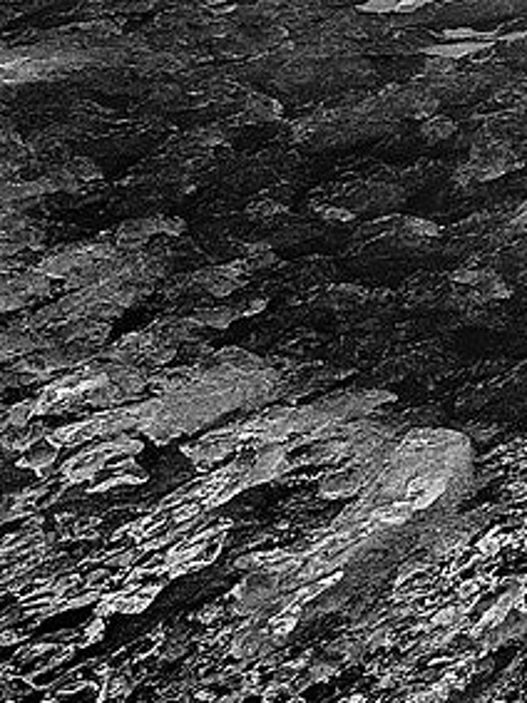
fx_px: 1767
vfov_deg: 21.5
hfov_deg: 10.6
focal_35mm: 87
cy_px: -35
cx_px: 1658
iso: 100
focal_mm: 16
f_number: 11
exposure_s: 1/15
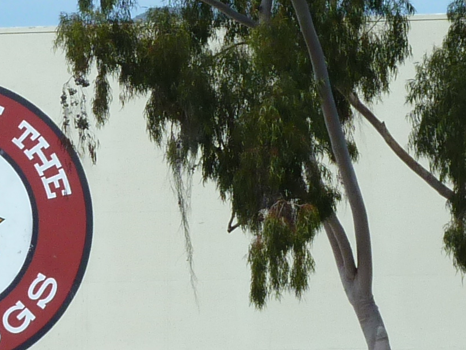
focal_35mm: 356
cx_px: 135
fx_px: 4793
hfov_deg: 5.6
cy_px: 260
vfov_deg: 4.2
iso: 80
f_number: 4.1
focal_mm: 11.9
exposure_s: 1/400
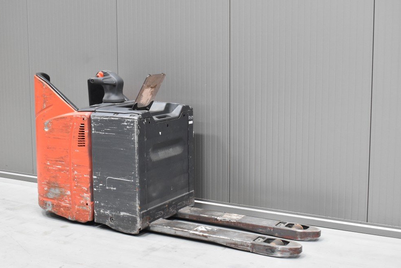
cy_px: 127
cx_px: 186
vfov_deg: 26.5
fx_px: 568
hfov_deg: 38.9
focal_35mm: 51
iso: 1600
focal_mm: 28
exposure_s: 1/30
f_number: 5.6
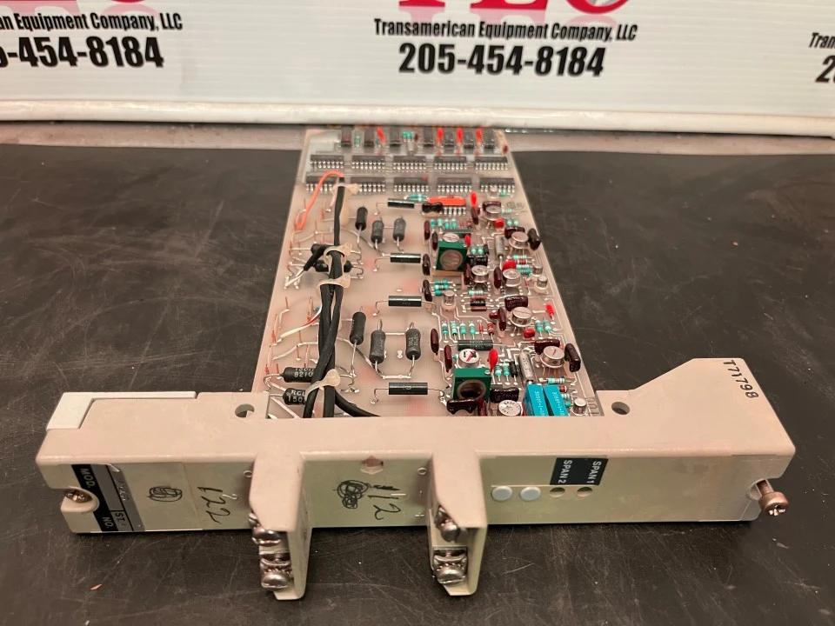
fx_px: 627
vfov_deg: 53.1
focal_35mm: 26
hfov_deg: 67.3
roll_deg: -3.0
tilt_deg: -41.3
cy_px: 313
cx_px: 418
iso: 250
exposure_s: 1/59
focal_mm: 5.1
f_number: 1.6
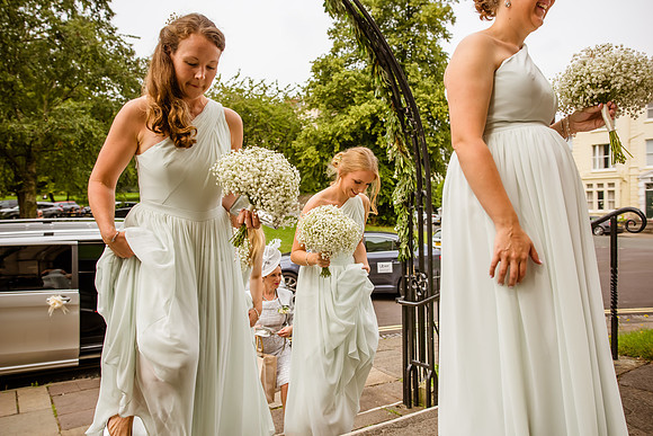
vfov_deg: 46.4
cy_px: 218
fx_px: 508
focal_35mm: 28
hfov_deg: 65.5
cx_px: 326
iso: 280
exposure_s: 1/1600
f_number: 4.5
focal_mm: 28
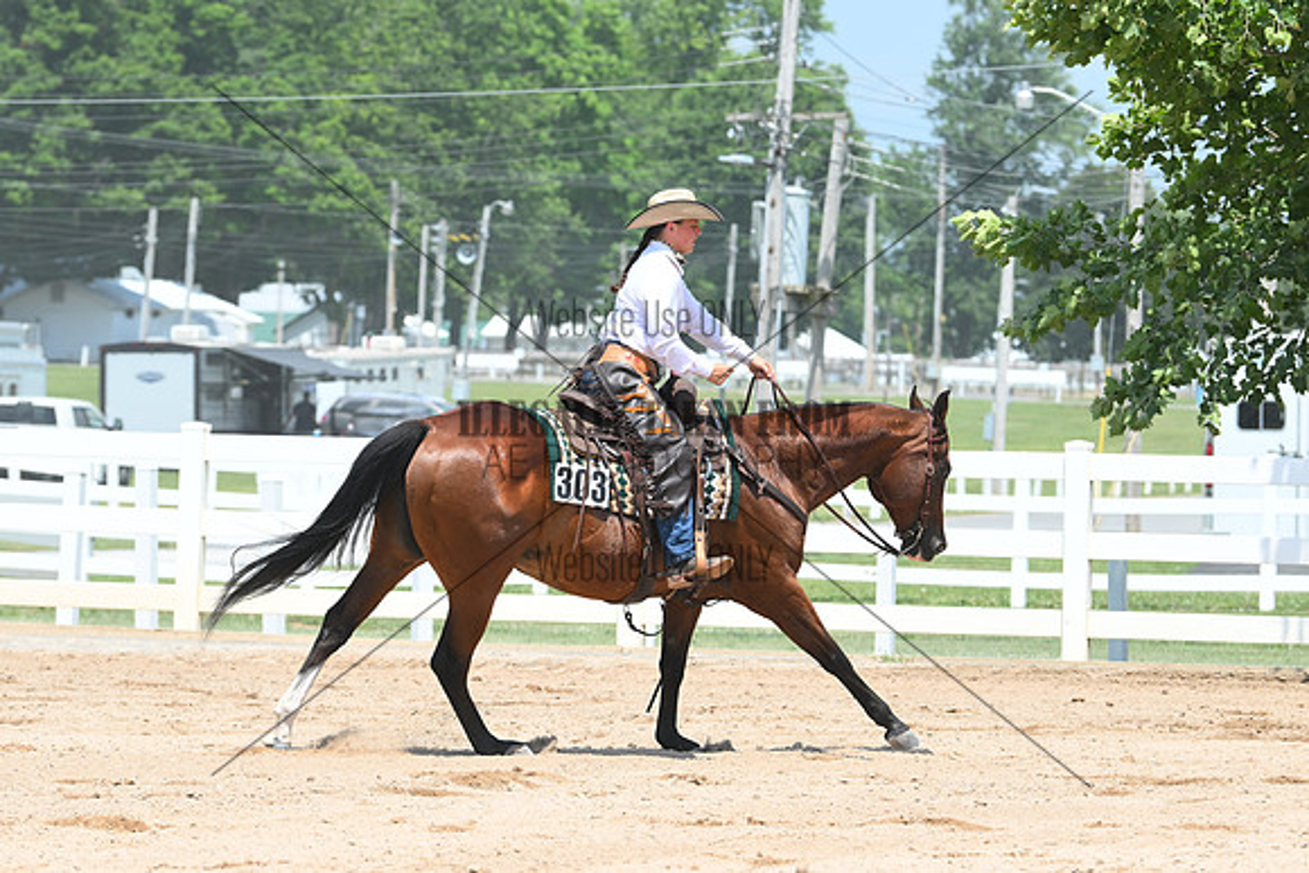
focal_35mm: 202
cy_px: 436
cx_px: 654
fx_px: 7346
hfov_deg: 10.2
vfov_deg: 6.8
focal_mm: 135
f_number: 5
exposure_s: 1/1347
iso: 250
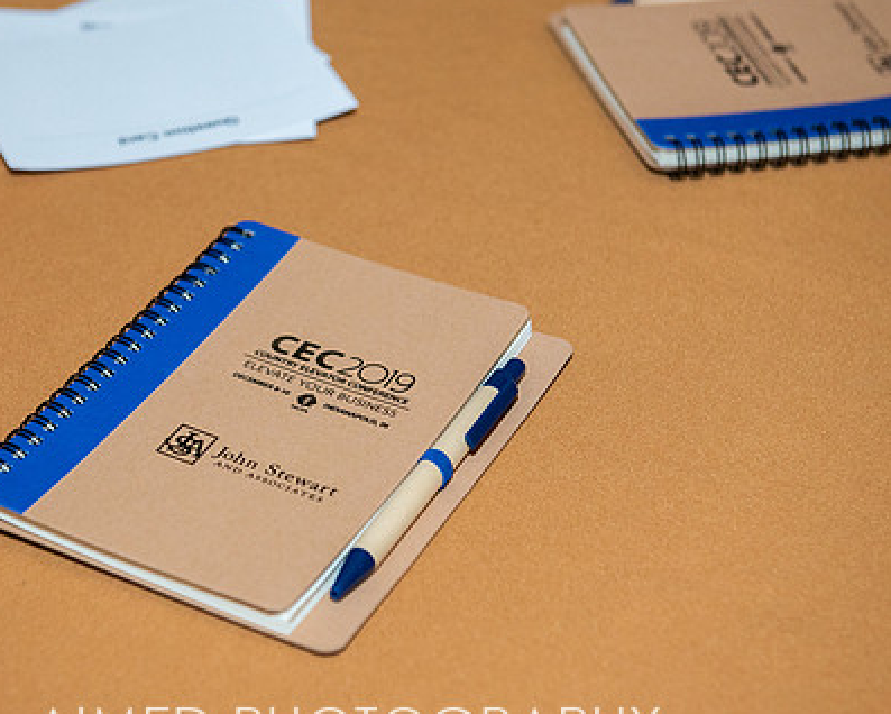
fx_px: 2533
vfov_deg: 16.0
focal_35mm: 96
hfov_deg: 19.9
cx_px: 350
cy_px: 336
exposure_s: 1/200
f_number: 4
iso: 1250
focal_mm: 70
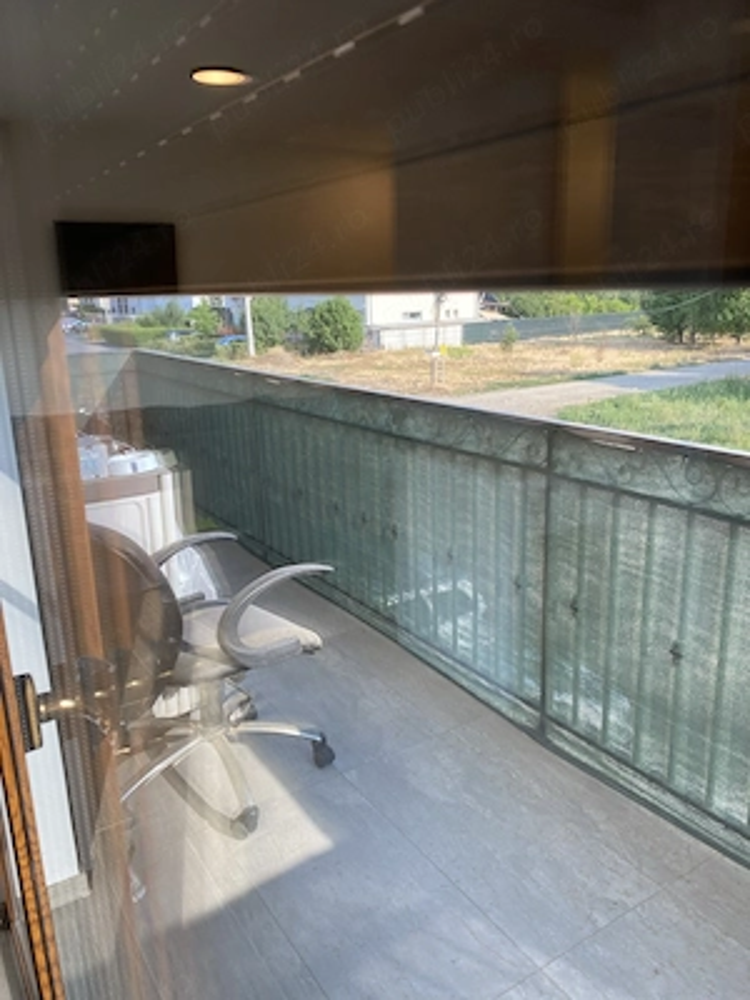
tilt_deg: -13.6
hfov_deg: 53.1
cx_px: 375
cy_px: 500
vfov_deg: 67.3
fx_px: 751
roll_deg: +1.9
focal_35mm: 26
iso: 32
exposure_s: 1/222
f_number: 1.8
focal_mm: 4.25
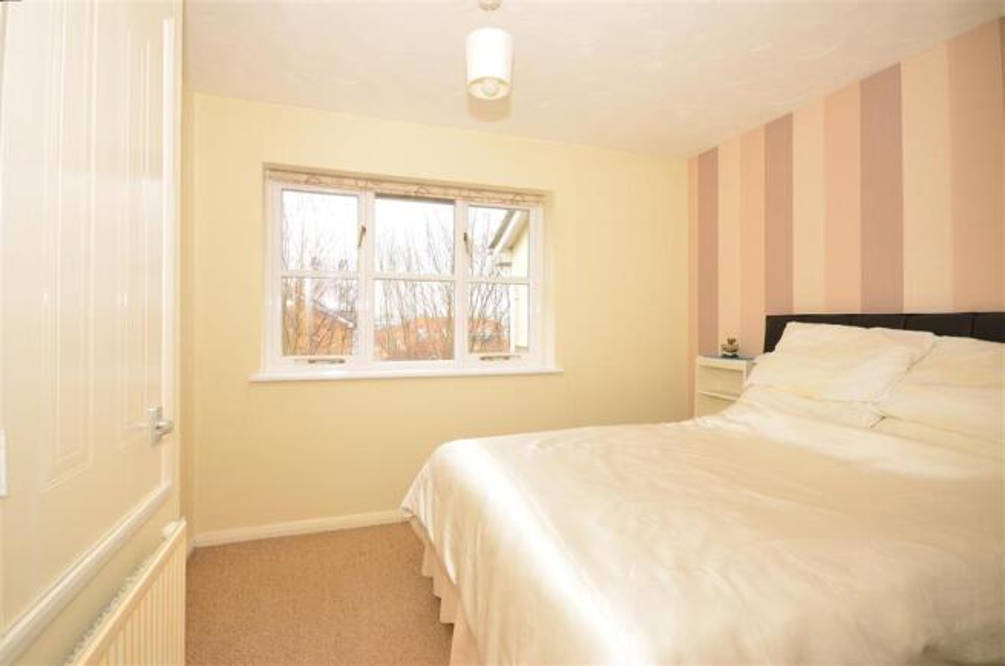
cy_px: 333
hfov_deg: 100.5
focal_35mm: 15
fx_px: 418
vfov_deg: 77.1
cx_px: 502
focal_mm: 10
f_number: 6.3
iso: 640
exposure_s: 1/100
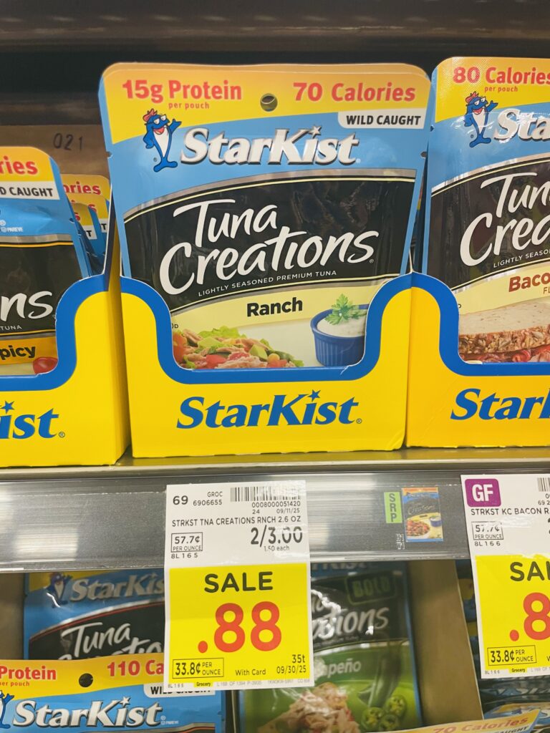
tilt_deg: -8.2
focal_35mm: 26
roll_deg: +0.5
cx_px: 275
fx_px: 551
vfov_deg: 67.3
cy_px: 366
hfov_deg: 53.1
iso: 100
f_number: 1.6
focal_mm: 4.2
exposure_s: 1/44
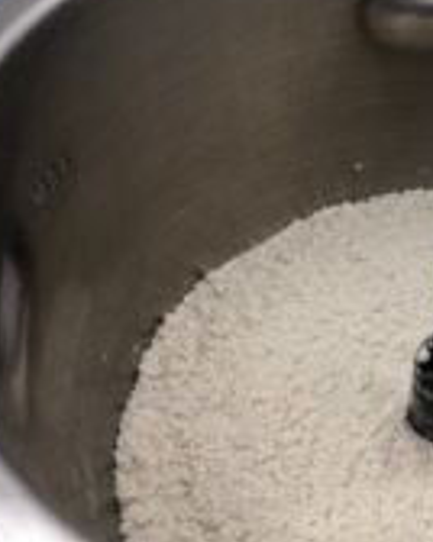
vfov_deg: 33.1
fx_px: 915
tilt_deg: -49.7
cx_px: 465
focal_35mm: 57
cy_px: 273
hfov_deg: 24.9
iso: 32
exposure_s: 1/100
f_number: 1.8
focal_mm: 4
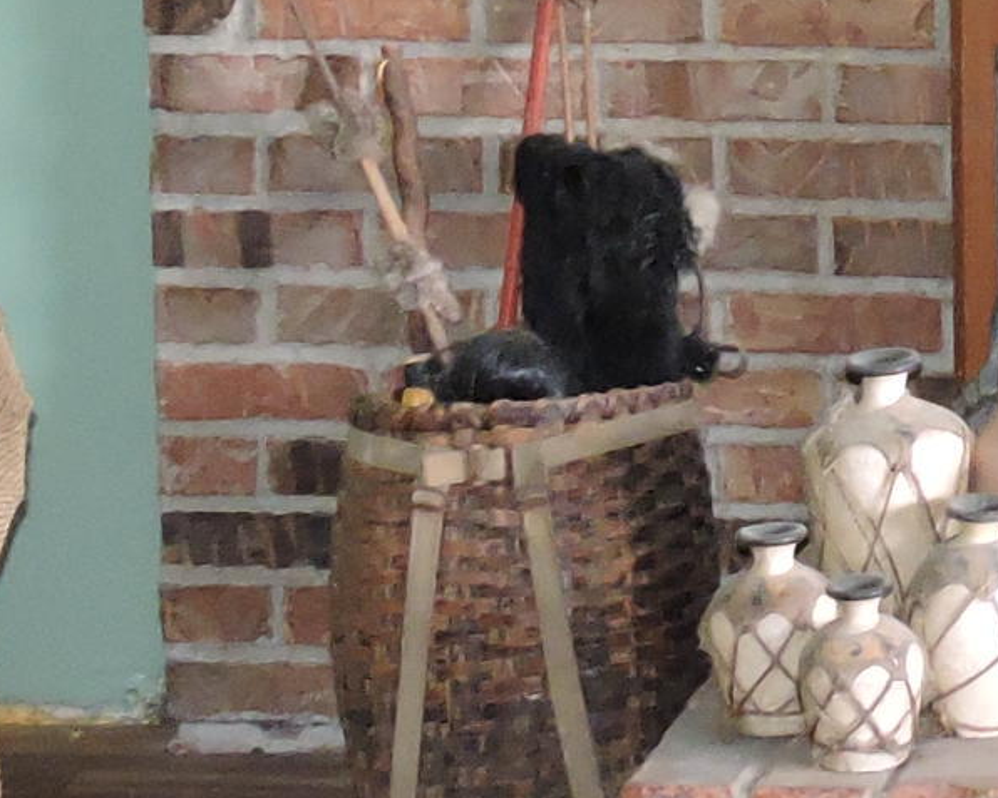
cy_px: -505
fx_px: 4786
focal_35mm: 162
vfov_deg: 9.2
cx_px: 1777
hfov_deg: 11.1
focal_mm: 5.9
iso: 560
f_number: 3.6
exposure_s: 1/15
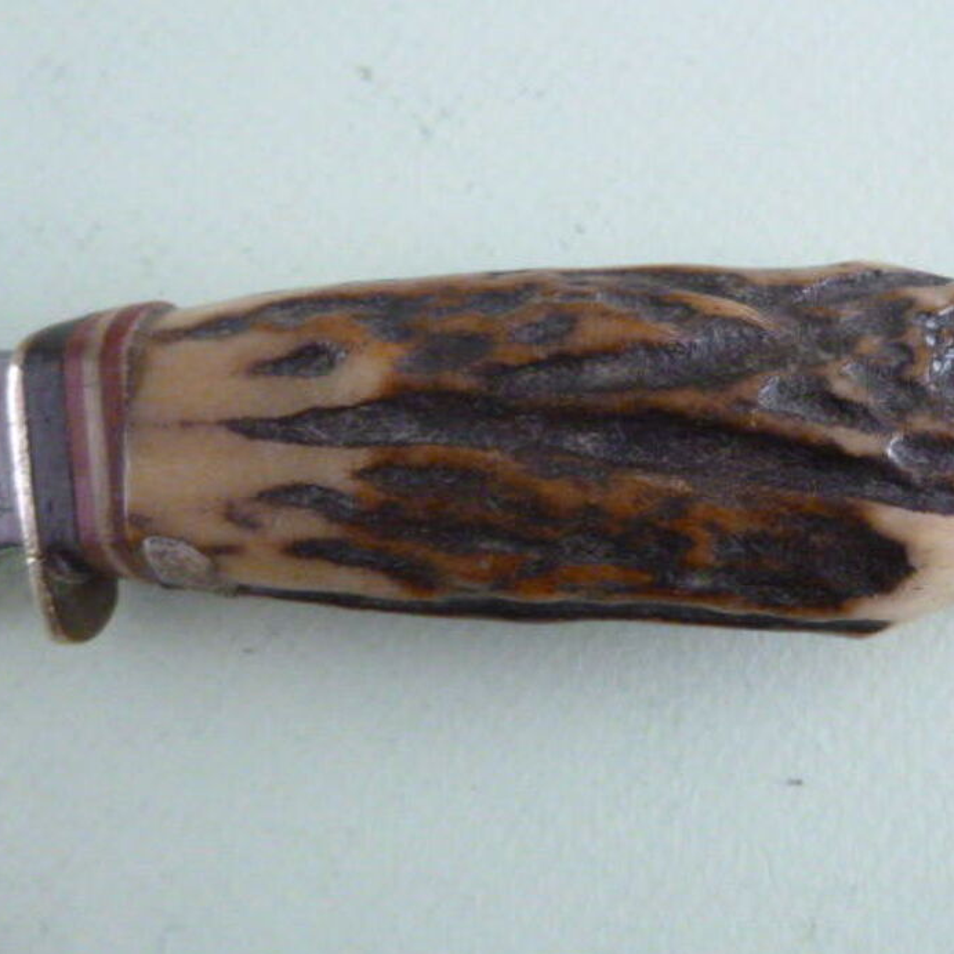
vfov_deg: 51.1
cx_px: 653
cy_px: 463
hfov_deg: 50.0
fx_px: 998
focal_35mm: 32
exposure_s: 1/40
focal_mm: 4.5
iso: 800
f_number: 3.1
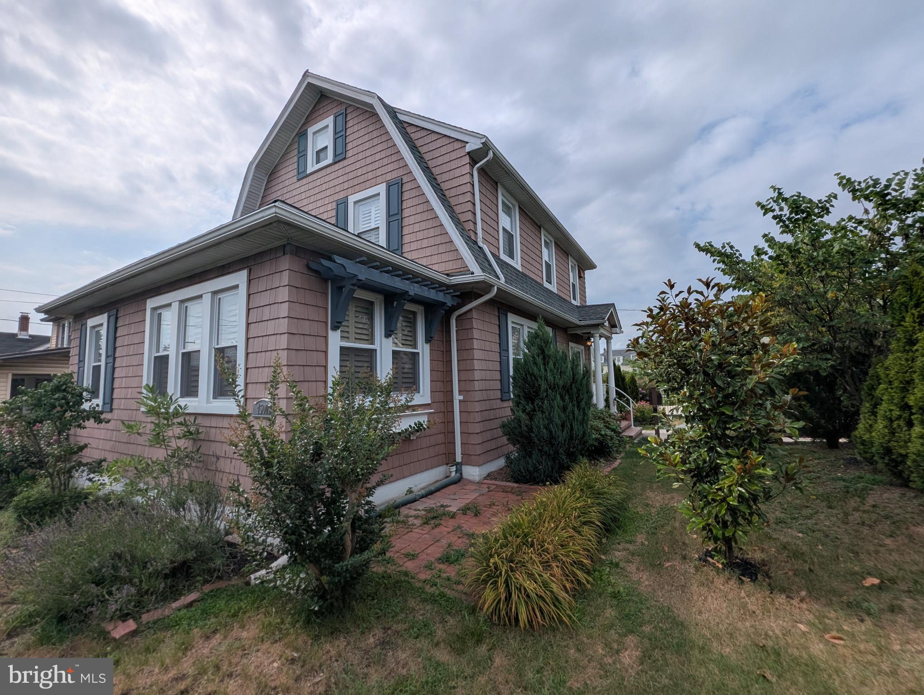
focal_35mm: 13
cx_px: 462
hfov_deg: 106.1
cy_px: 348
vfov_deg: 90.1
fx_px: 347
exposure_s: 1/4348
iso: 49
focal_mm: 1.95
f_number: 2.2
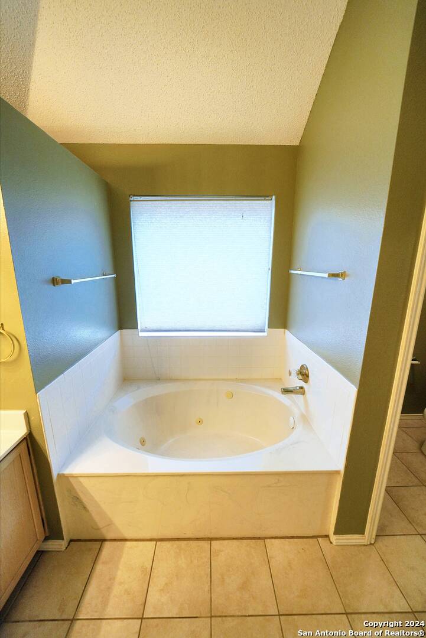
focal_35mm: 13
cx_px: 213
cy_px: 319
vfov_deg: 108.3
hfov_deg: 85.5
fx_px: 231
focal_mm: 13
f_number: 4
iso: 1000
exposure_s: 1/160
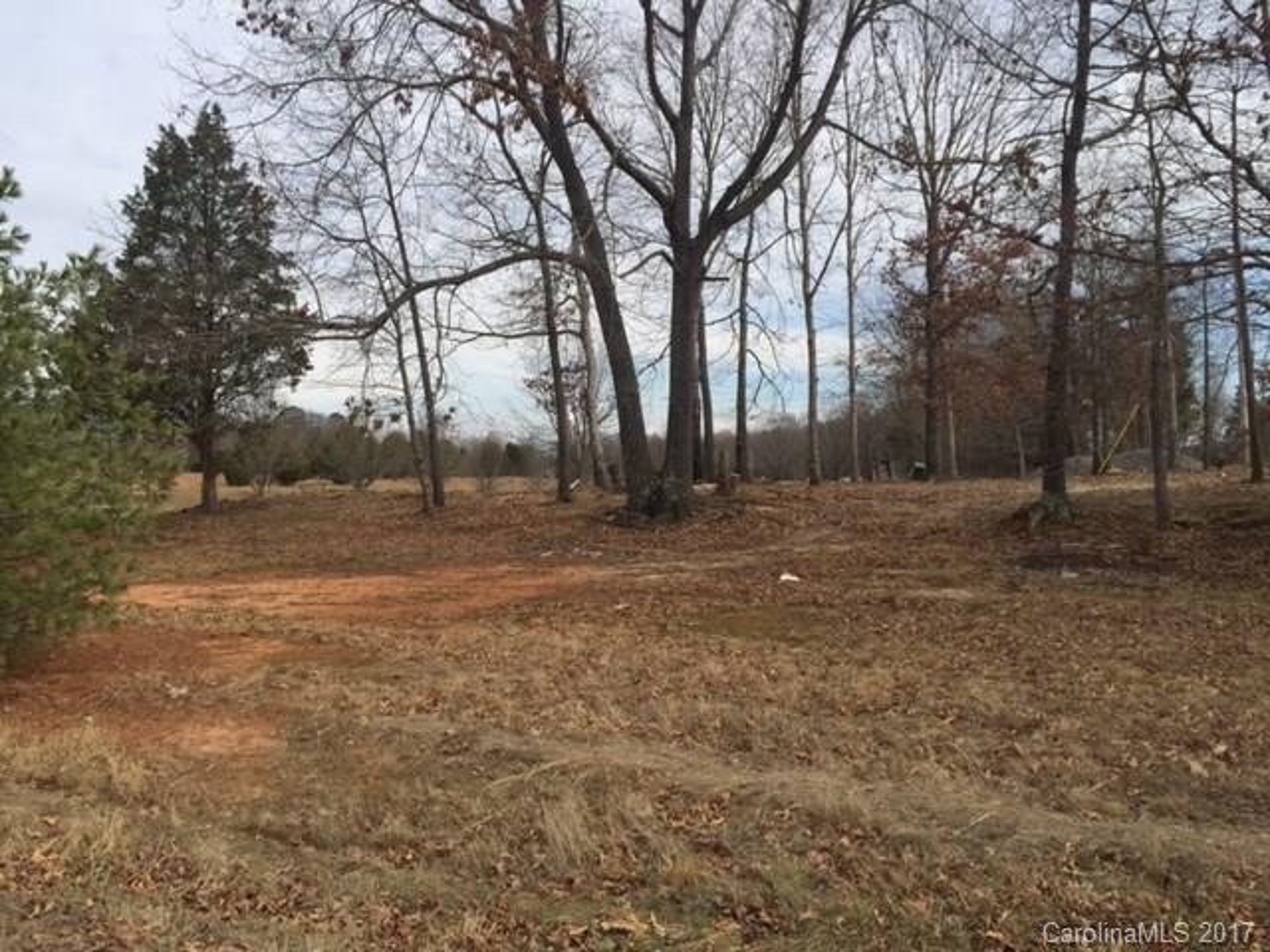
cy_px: 476
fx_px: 1064
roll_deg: +0.1
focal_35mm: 29
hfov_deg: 61.7
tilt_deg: +1.1
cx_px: 635
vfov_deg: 48.2
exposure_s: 1/2326
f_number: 2.2
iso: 32
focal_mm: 4.15
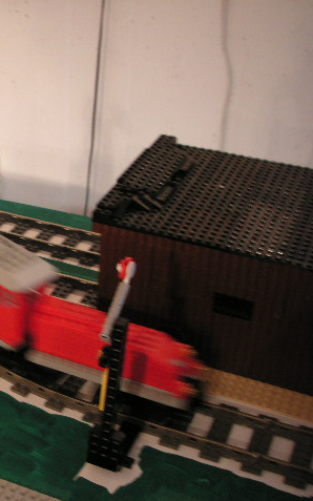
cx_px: -4
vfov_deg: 37.5
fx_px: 737
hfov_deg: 23.0
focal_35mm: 54
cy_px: 250
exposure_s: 1/30
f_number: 3.3
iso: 100
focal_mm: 6.3
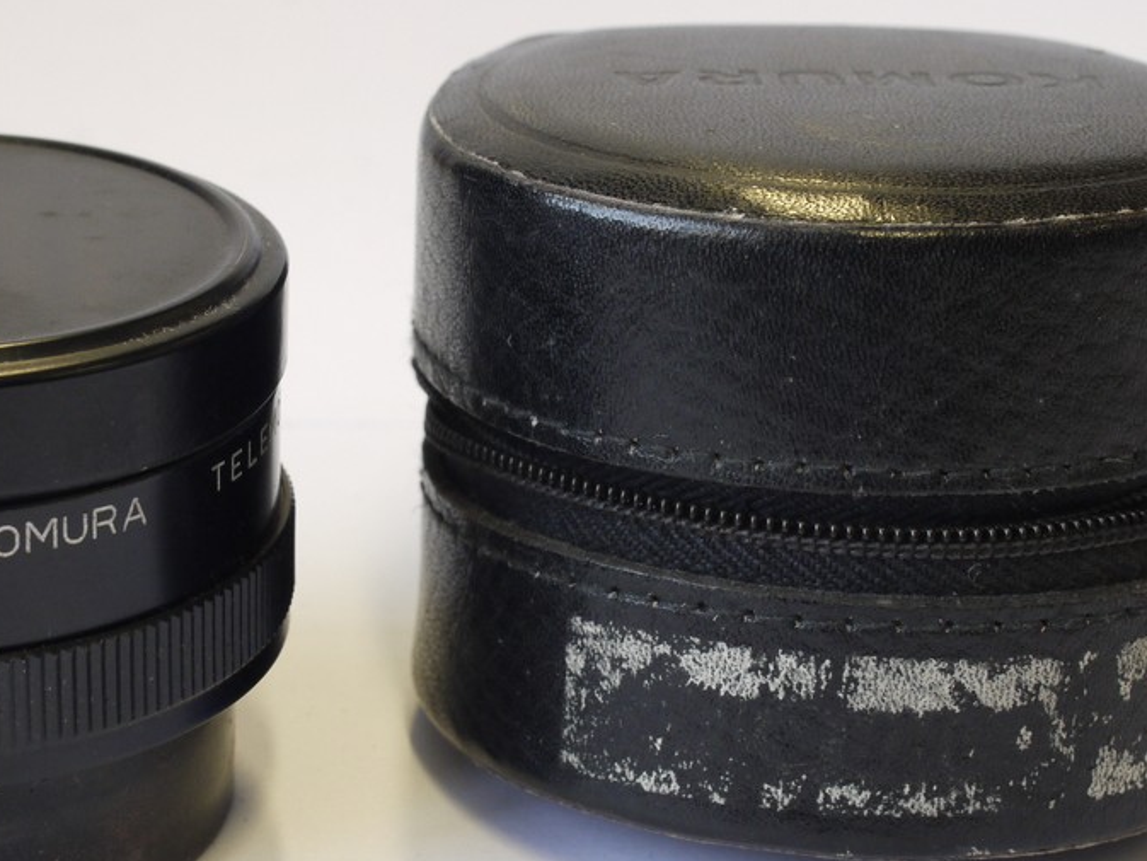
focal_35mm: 107
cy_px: 513
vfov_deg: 13.8
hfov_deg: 18.4
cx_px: 453
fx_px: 3546
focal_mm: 30
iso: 400
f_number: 8
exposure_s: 1/30
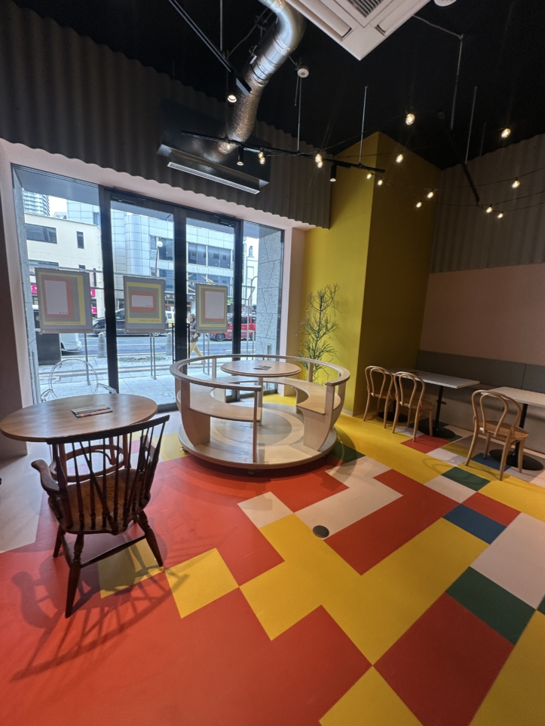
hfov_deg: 85.7
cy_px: 363
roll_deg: -2.0
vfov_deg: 102.1
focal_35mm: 14
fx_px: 294
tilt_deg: -9.1
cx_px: 272
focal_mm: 2.22
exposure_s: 1/100
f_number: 2.2
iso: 50
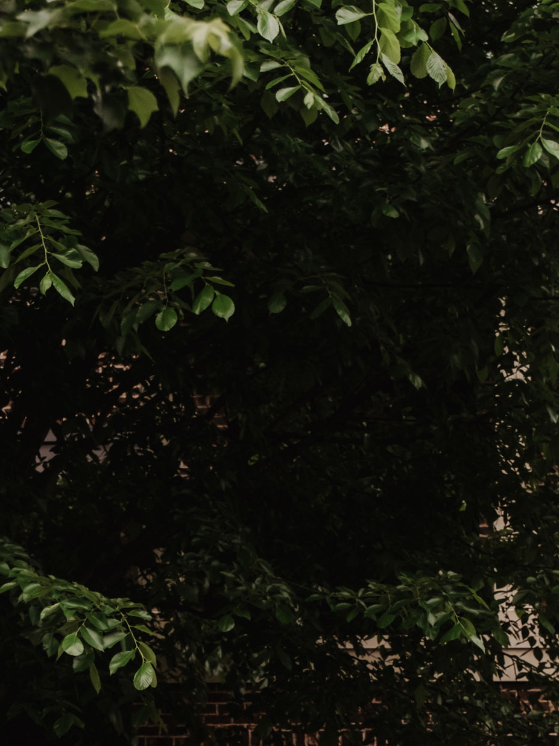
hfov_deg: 13.2
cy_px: 903
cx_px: 347
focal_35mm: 112
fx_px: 2412
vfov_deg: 16.8
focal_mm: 26.6
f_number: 2.8
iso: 250
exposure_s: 1/1000
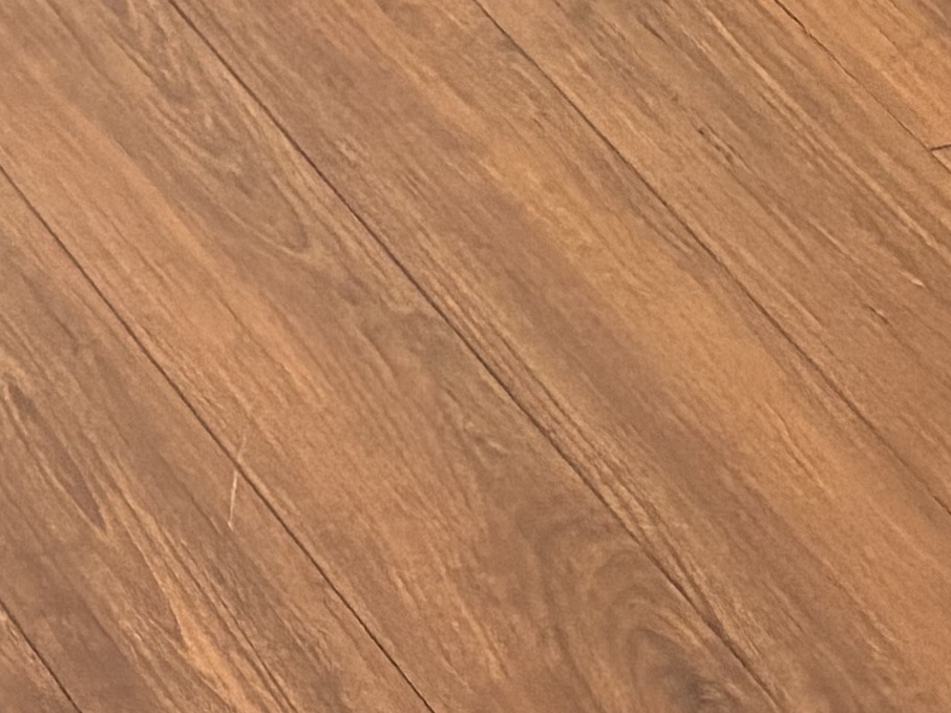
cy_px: -1308
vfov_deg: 8.0
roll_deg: +2.0
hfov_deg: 9.3
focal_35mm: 164
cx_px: -2016
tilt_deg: -31.6
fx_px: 4504
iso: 200
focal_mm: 5.96
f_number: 1.6
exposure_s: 1/60
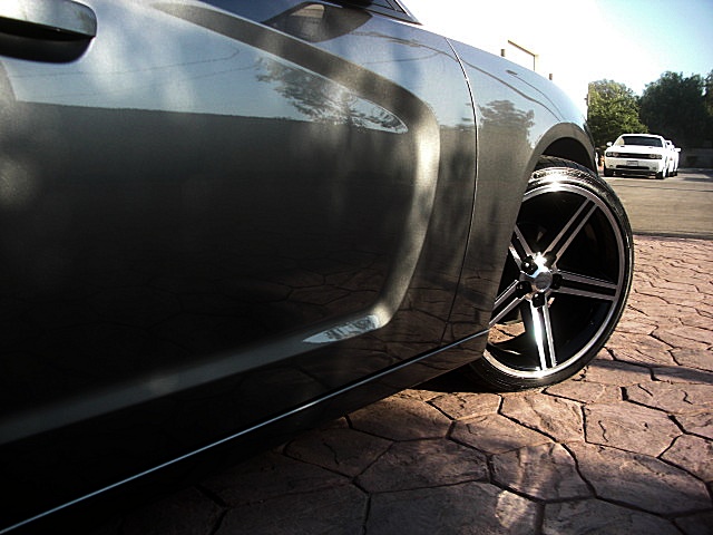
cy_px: 268
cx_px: 356
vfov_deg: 39.7
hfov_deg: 51.4
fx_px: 742
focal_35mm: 36
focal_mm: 6.3
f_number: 2.8
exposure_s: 1/200
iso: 50
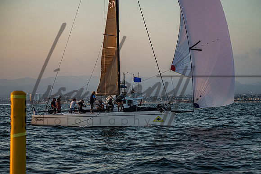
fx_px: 841
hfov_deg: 17.6
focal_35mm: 116
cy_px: 99
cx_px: 138
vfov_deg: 11.8
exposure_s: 1/640
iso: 250
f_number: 5
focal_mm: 100
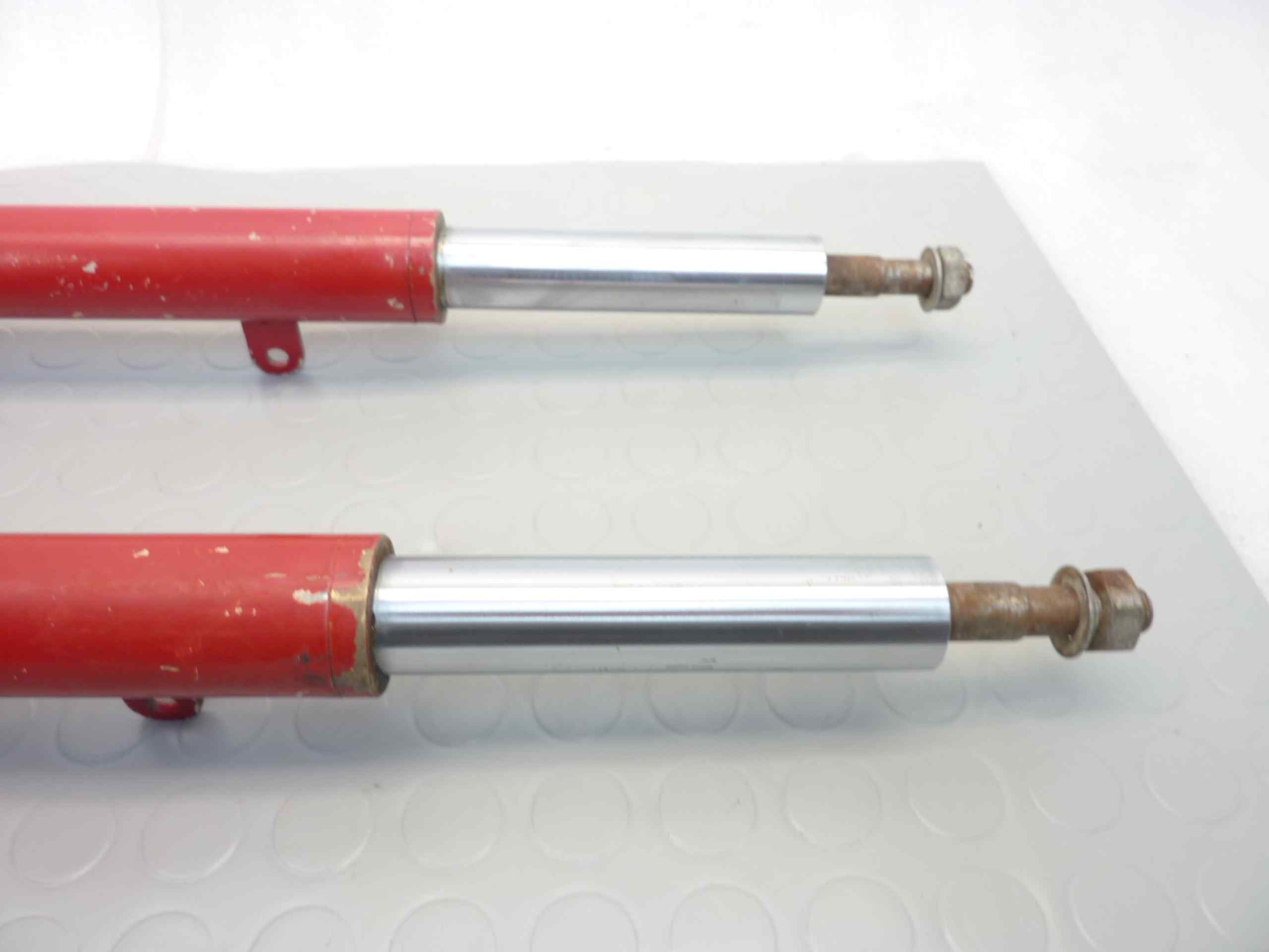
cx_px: 634
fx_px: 916
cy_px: 476
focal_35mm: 25
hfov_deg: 69.4
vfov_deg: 54.9
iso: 80
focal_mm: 4.1
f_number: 3.3
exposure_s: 1/13
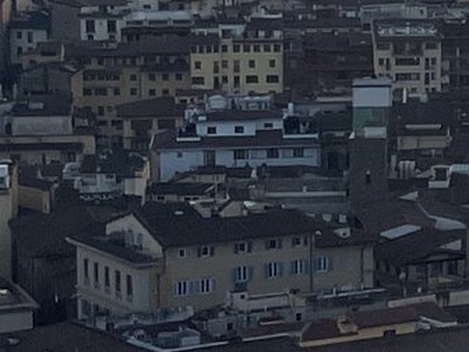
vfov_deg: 7.4
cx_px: 1424
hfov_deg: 8.3
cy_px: 43
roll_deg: -1.6
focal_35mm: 201
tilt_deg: -5.6
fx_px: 2723
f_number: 1.6
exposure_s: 1/1490
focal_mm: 4.2
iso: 32
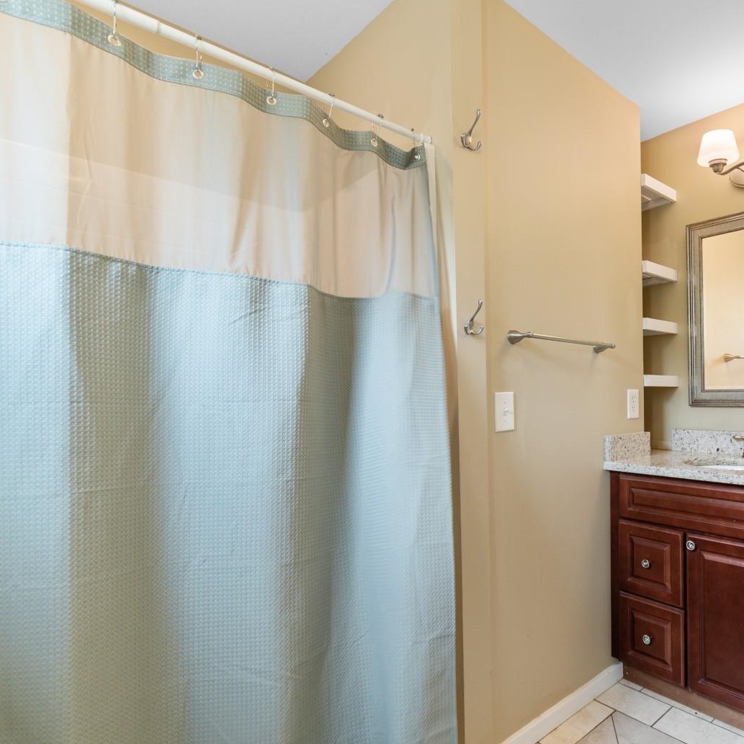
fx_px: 486
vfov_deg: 74.8
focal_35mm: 20
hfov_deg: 68.7
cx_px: 578
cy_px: 377
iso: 100
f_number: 4.5
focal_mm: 10
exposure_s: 1/3
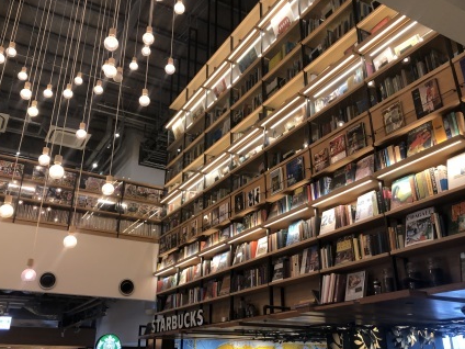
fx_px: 443
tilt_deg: +23.0
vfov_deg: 42.9
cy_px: 167
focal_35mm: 33
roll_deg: -0.3
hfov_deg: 55.3
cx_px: 225
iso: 32
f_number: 1.8
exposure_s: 1/25
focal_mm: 4
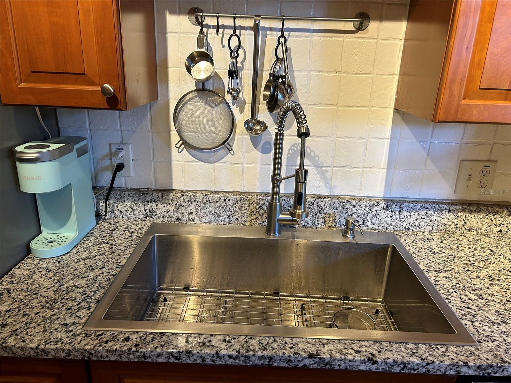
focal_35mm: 26
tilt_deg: -18.3
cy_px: 192
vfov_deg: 53.1
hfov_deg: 67.3
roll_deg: -1.8
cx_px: 256
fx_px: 384
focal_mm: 5.7
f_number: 1.5
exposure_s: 1/60
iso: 125
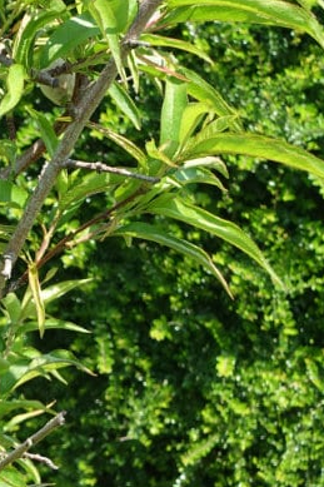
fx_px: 2081
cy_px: 416
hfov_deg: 8.8
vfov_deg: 13.3
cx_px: -76
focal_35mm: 154
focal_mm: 20.8
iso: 125
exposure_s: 1/160
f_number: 5.6
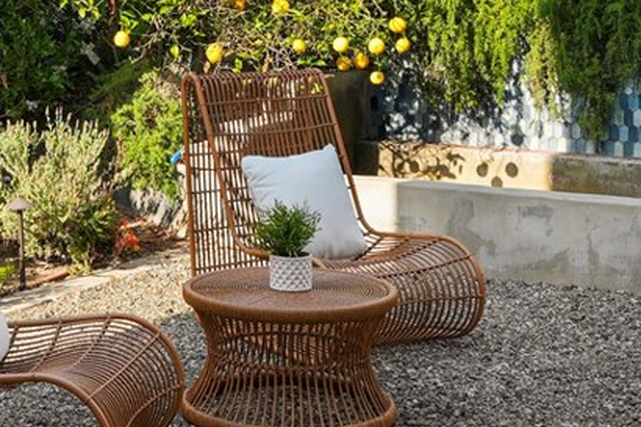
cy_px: 1
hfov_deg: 25.0
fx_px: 1424
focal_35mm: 80
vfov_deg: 16.7
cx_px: 144
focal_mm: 32
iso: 320
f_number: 9
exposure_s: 1/30
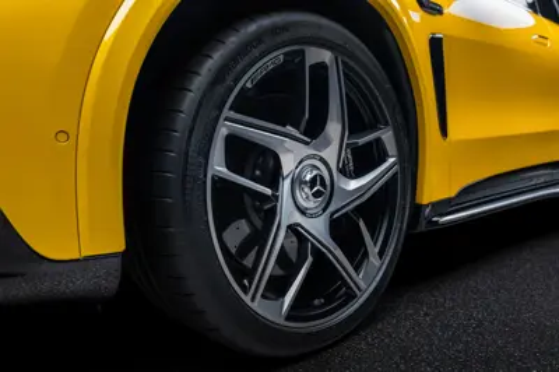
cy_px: 186
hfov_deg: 65.5
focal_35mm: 28
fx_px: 434
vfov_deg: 46.3
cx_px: 280
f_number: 4
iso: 250
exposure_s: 1/13
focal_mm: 28
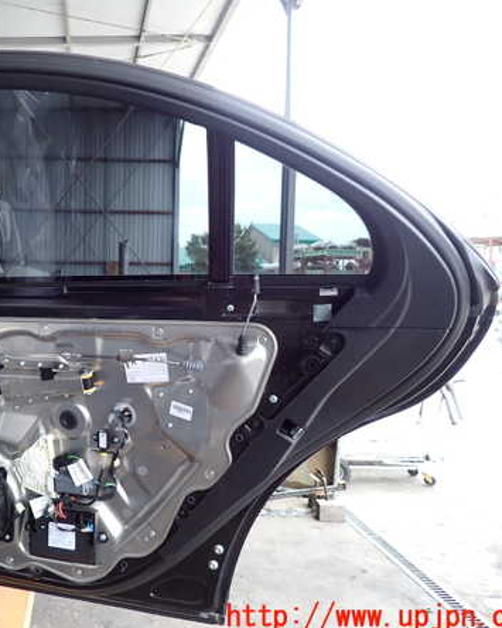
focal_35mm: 33
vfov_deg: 54.2
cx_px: 122
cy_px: 317
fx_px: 613
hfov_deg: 43.0
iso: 160
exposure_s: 1/125
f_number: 2
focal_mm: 4.5
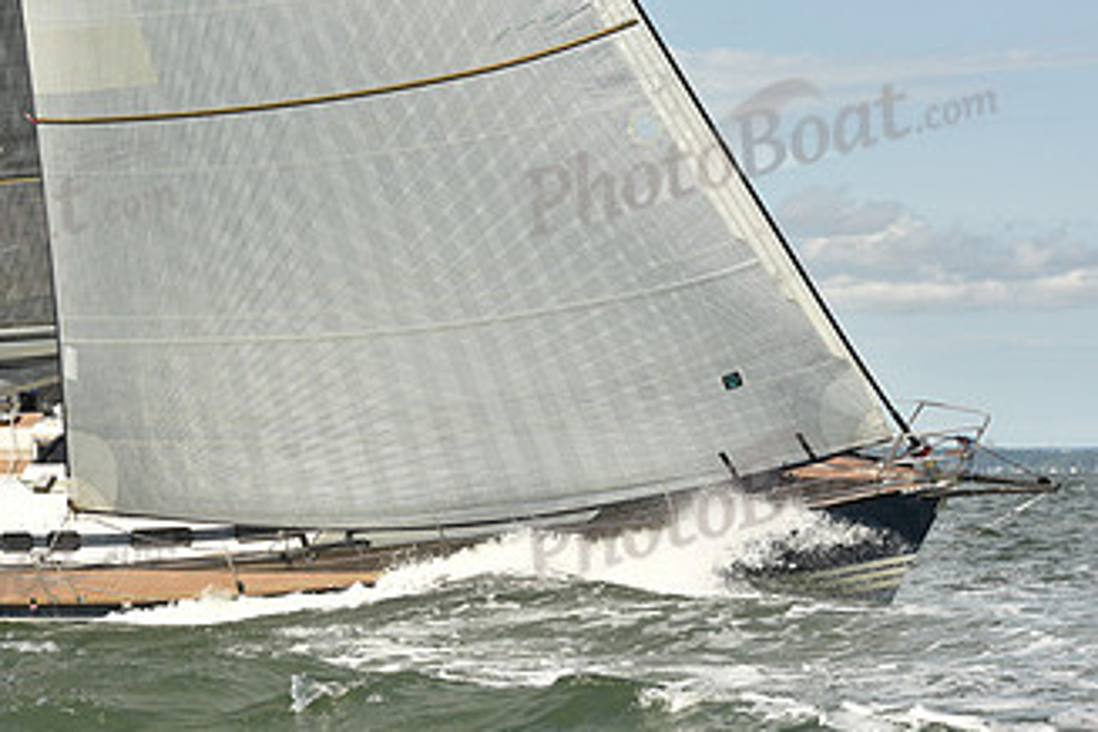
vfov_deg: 11.1
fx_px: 3782
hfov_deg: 16.5
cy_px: 371
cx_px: 353
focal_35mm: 124
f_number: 8
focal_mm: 70
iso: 250
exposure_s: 1/800
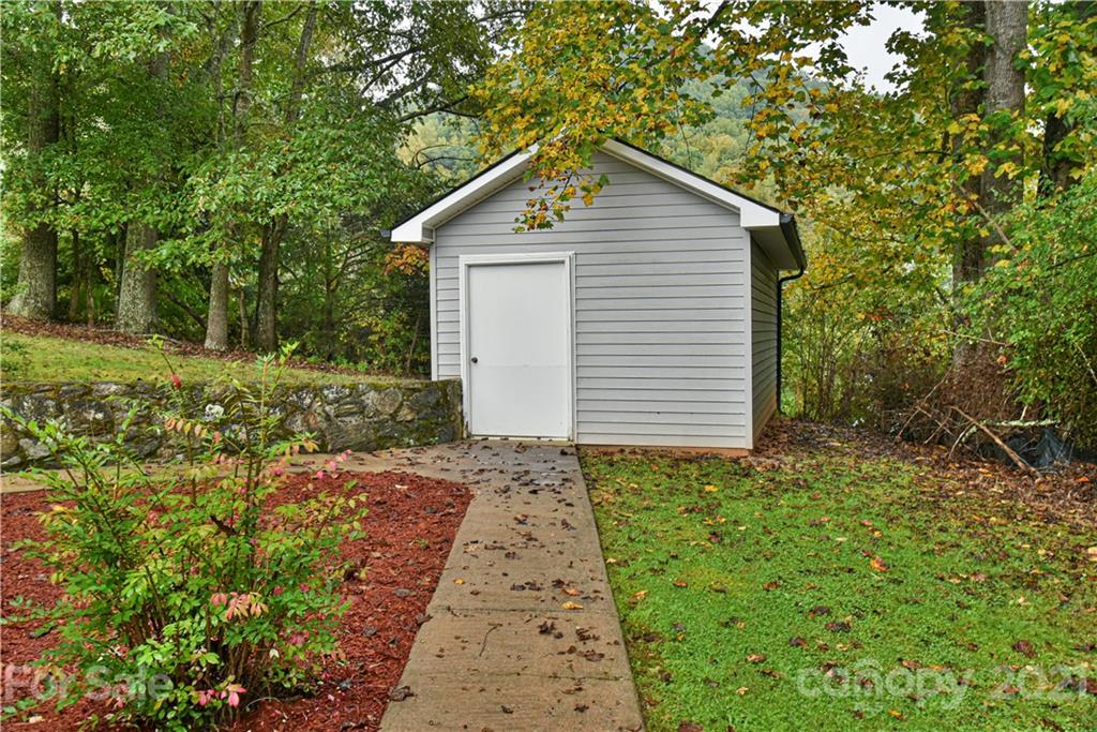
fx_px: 914
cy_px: 366
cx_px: 548
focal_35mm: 30
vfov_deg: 43.6
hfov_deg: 61.9
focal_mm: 30
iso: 1600
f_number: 7.1
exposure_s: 1/200
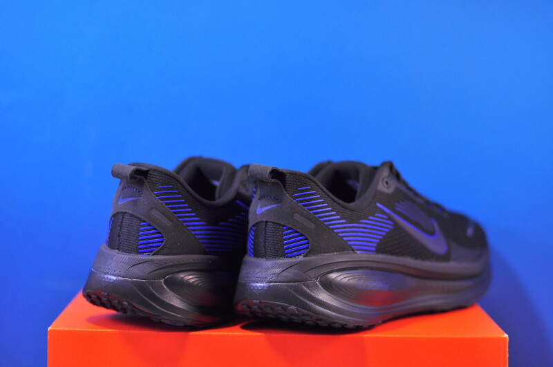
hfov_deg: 27.0
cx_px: 276
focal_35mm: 75
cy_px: 184
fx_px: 1150
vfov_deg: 18.1
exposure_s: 1/320
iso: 250
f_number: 2
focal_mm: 50
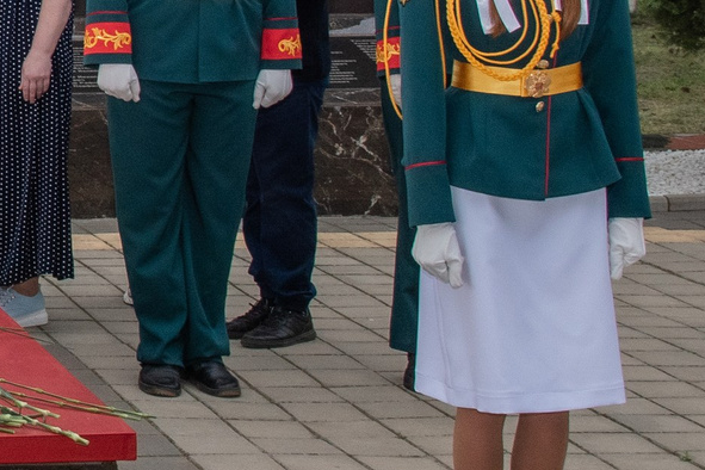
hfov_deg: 14.1
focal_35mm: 133
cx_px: -463
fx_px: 2604
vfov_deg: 10.2
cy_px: -30
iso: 640
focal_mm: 30
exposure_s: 1/160
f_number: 10
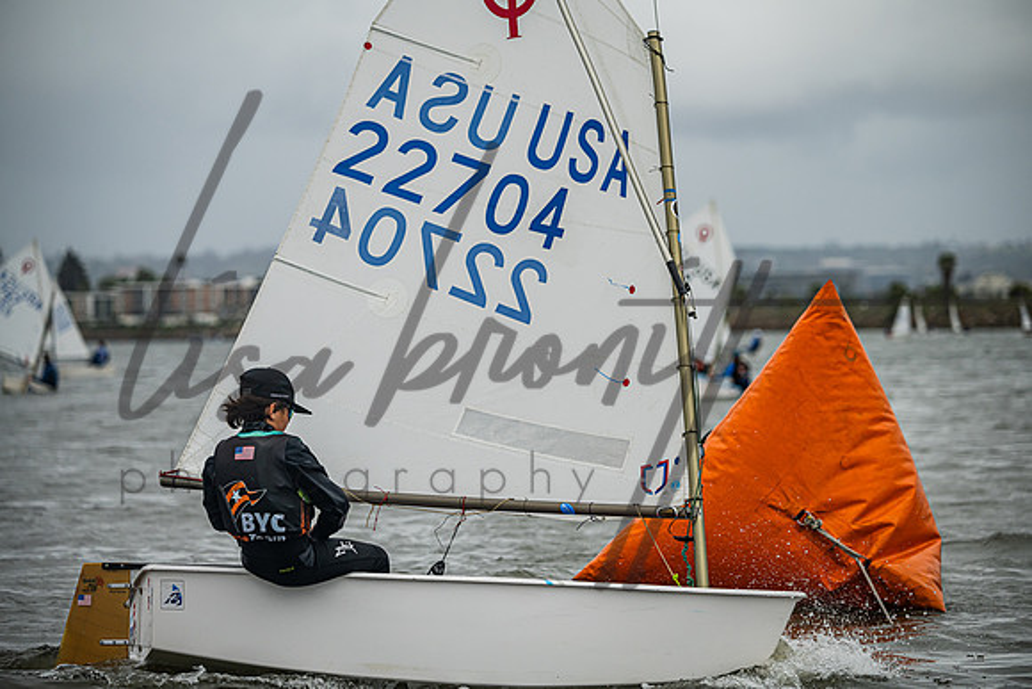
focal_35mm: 190
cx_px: 516
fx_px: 5448
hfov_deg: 10.8
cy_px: 344
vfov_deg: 7.2
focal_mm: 190
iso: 320
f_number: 5
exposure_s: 1/3200
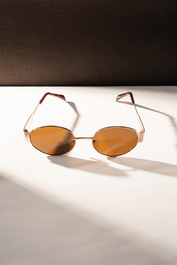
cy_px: 132
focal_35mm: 52
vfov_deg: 38.5
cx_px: 88
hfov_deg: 26.2
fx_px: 380
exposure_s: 1/100
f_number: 18
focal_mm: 51.5
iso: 800
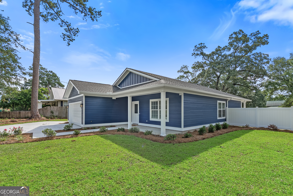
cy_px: 98
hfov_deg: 96.7
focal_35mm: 16
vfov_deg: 73.8
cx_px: 146
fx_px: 130
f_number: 5.6
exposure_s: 1/50
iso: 80
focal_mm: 16
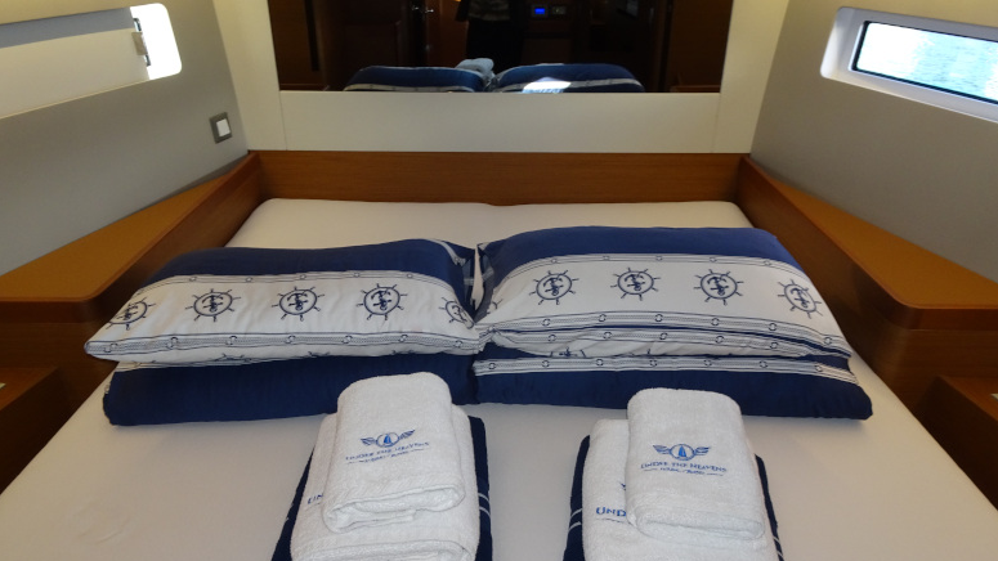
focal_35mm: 27
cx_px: 492
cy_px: 304
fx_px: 715
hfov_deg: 69.9
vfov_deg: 42.9
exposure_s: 1/30
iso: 160
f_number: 3.5
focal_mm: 4.1
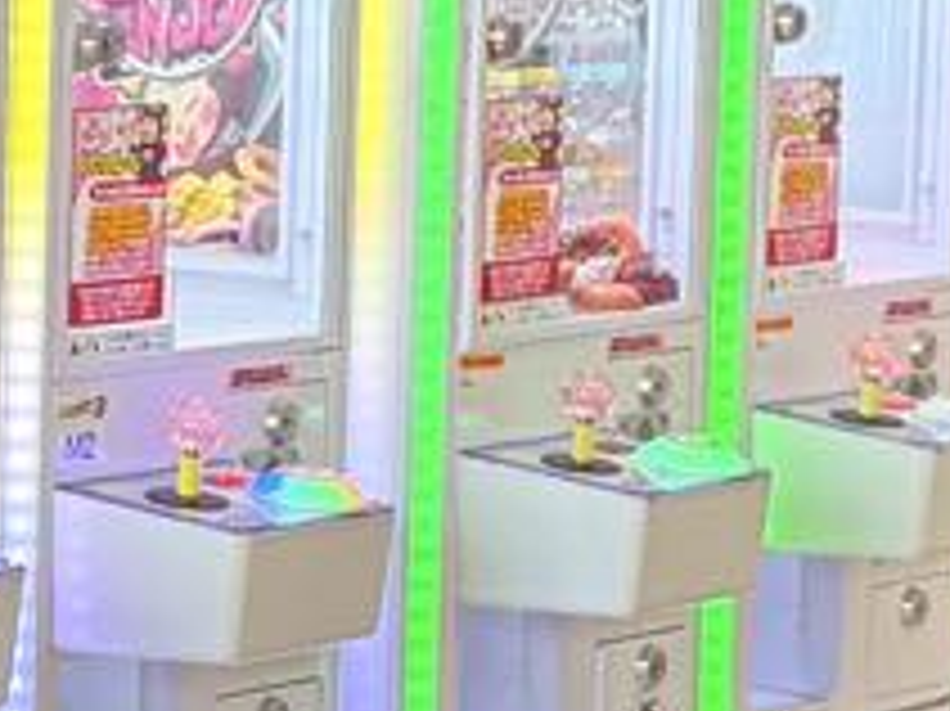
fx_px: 5403
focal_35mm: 197
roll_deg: -0.5
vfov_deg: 7.5
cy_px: 99
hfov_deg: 9.9
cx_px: -72
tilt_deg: -3.1
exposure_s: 1/100
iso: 40
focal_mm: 5.96
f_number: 1.6
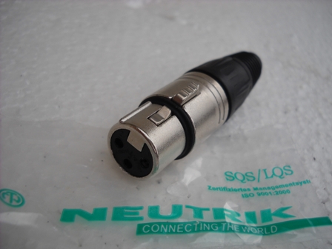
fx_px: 393
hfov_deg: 45.8
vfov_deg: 35.1
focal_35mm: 41
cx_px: 166
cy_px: 124
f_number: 5.5
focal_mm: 6.72
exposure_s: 1/135
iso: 64
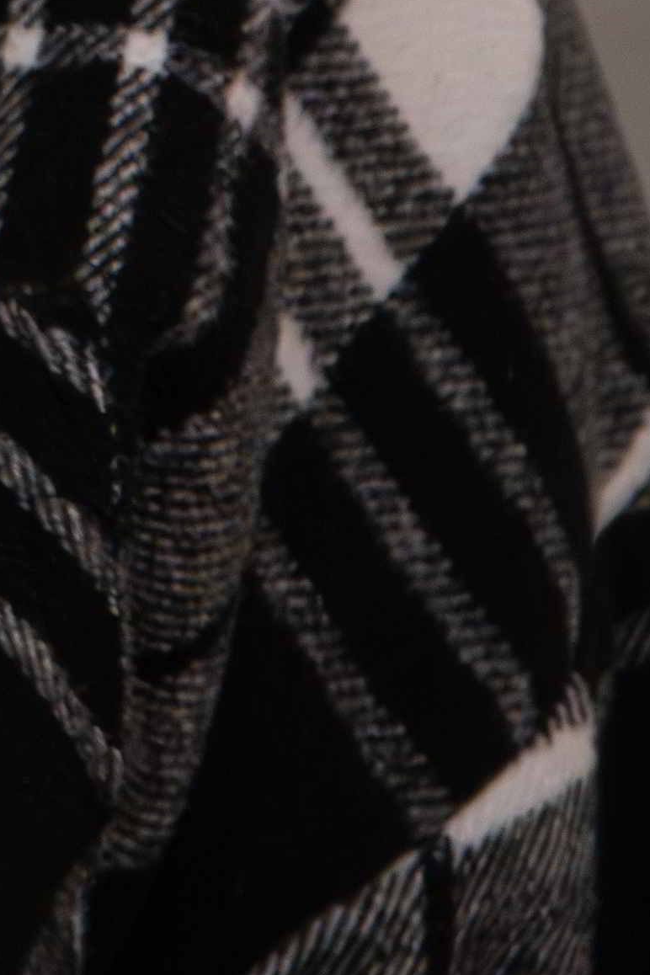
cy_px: -1744
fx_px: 13134
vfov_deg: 4.1
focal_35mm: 485
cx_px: -1257
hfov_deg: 2.8
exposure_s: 1/160
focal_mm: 68
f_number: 2.8
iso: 3200
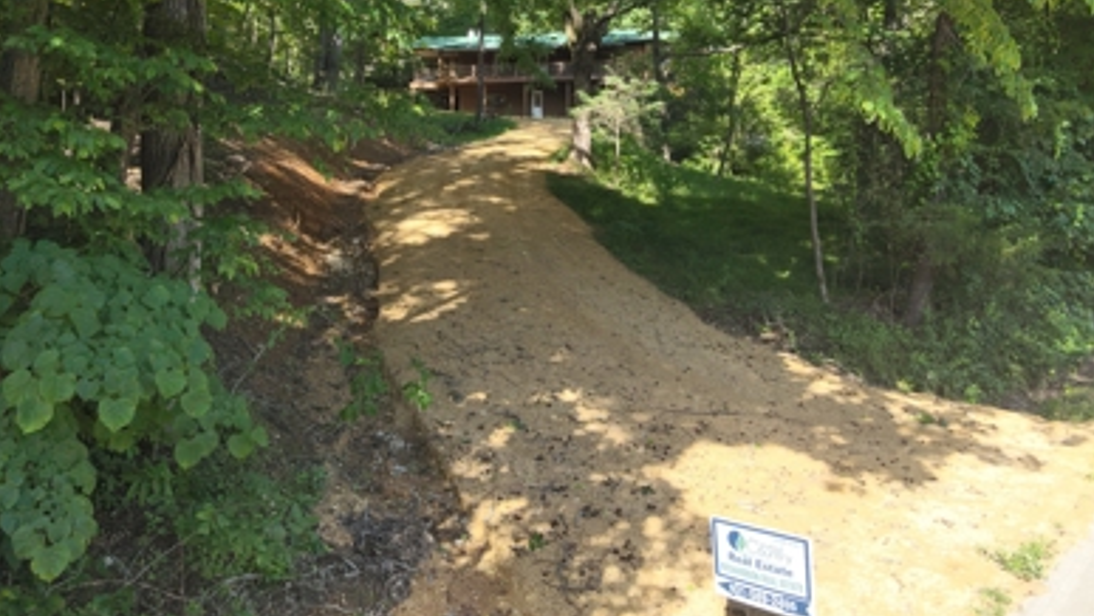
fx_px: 784
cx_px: 540
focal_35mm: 27
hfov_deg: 69.8
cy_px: 218
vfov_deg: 42.5
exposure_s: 1/500
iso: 100
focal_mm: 4.4
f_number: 2.8
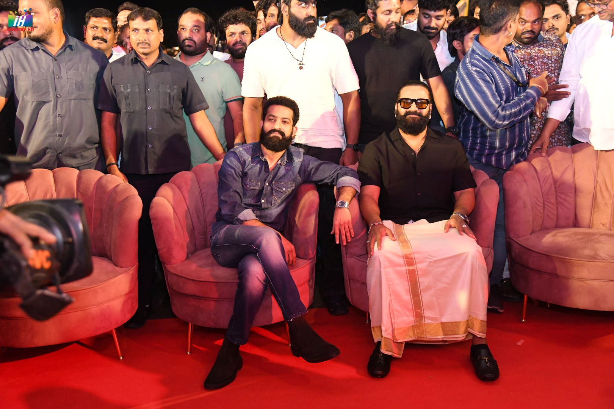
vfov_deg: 33.4
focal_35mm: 40
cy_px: 204
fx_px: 682
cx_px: 307
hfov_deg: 48.5
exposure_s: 1/125
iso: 5000
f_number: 5
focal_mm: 40
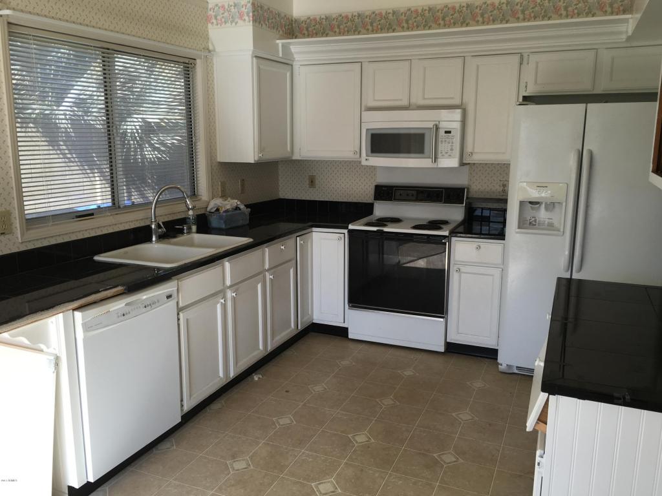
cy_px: 248
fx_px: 555
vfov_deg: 48.2
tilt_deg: -10.3
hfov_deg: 61.7
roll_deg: +1.3
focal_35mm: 29
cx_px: 331
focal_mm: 4.15
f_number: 2.2
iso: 25
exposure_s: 1/158
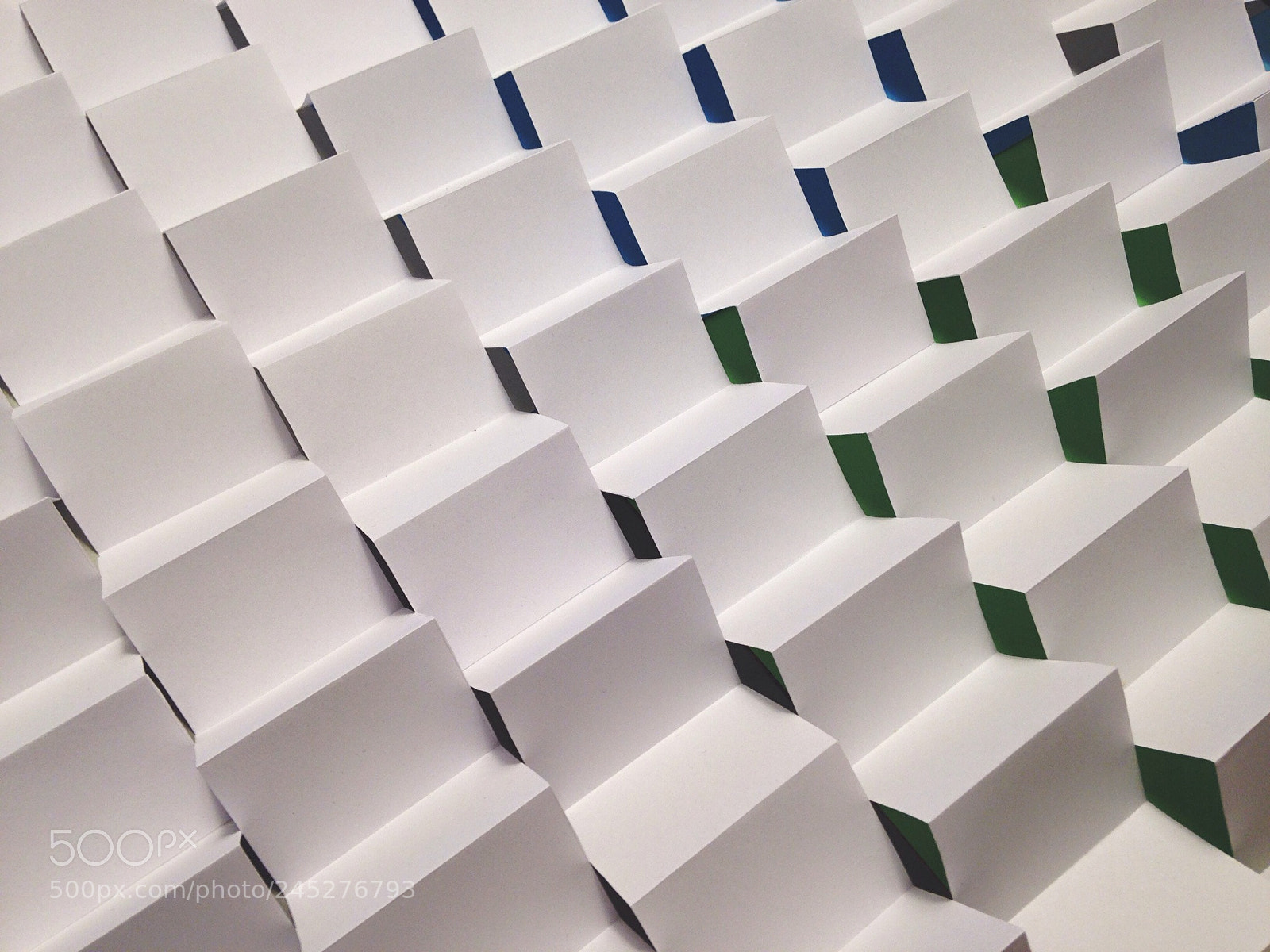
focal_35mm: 33
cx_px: 635
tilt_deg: -59.5
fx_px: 1211
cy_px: 476
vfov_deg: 42.9
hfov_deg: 55.4
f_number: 2.4
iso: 50
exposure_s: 1/25
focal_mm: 4.12
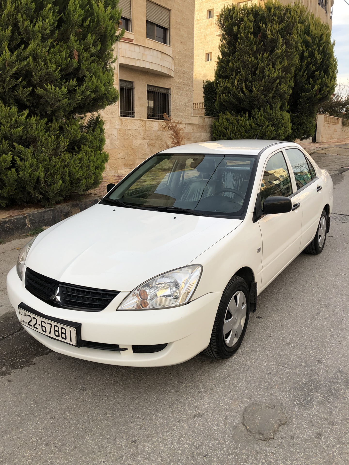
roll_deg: -0.8
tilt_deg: -11.4
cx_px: 174
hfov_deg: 49.7
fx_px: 376
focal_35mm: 28
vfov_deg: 63.4
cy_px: 232
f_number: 1.8
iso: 20
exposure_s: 1/432
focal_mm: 4
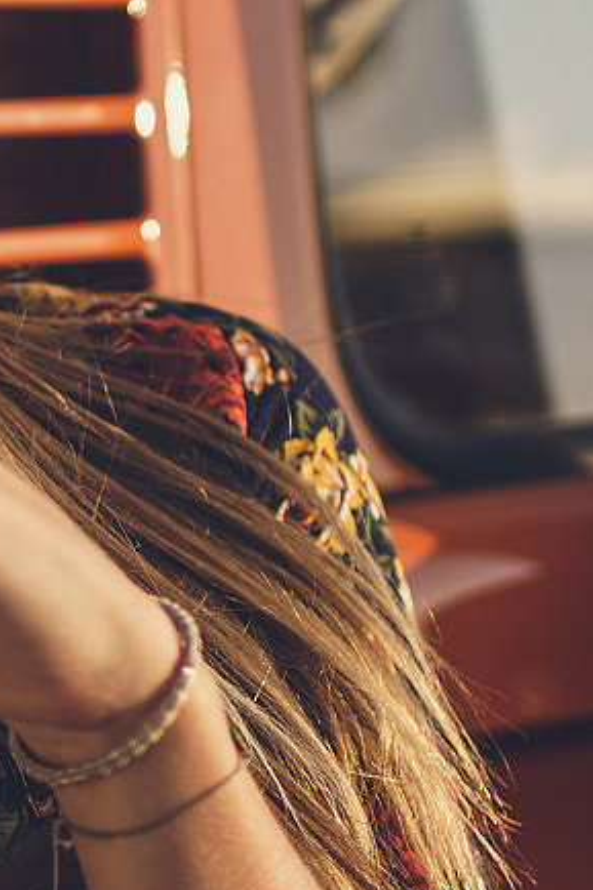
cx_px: -272
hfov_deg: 10.3
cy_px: 589
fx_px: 3190
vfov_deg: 15.9
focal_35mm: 129
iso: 100
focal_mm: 35
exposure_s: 1/2000
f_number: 1.6
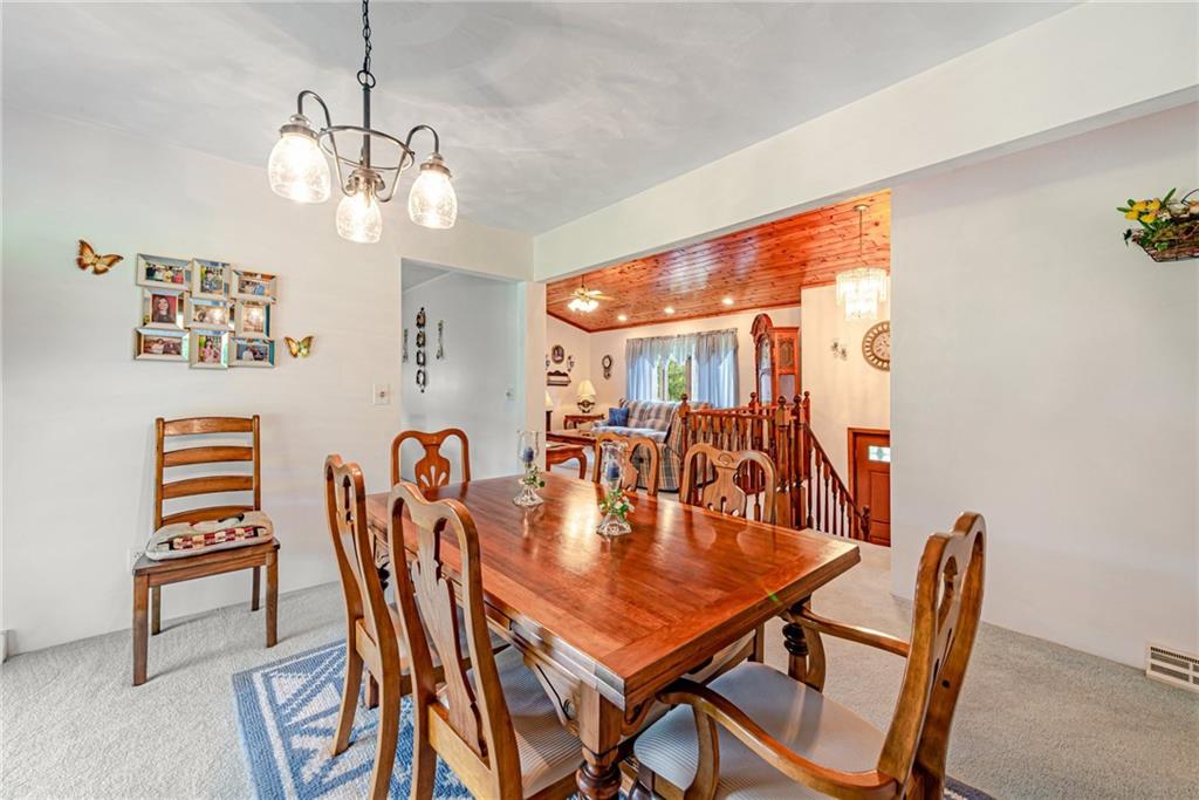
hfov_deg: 104.2
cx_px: 600
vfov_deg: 81.2
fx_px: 466
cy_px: 400
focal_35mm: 14
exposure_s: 1/10
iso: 50
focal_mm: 14
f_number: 11
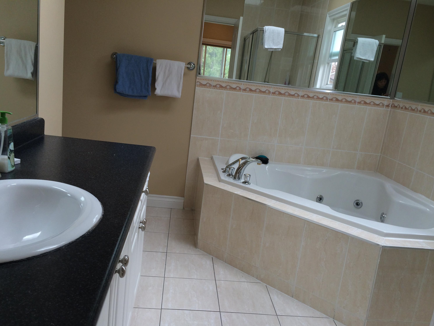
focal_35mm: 31
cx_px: 217
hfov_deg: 58.3
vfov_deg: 45.4
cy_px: 168
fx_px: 389
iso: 64
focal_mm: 4.12
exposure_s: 1/120
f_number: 2.2
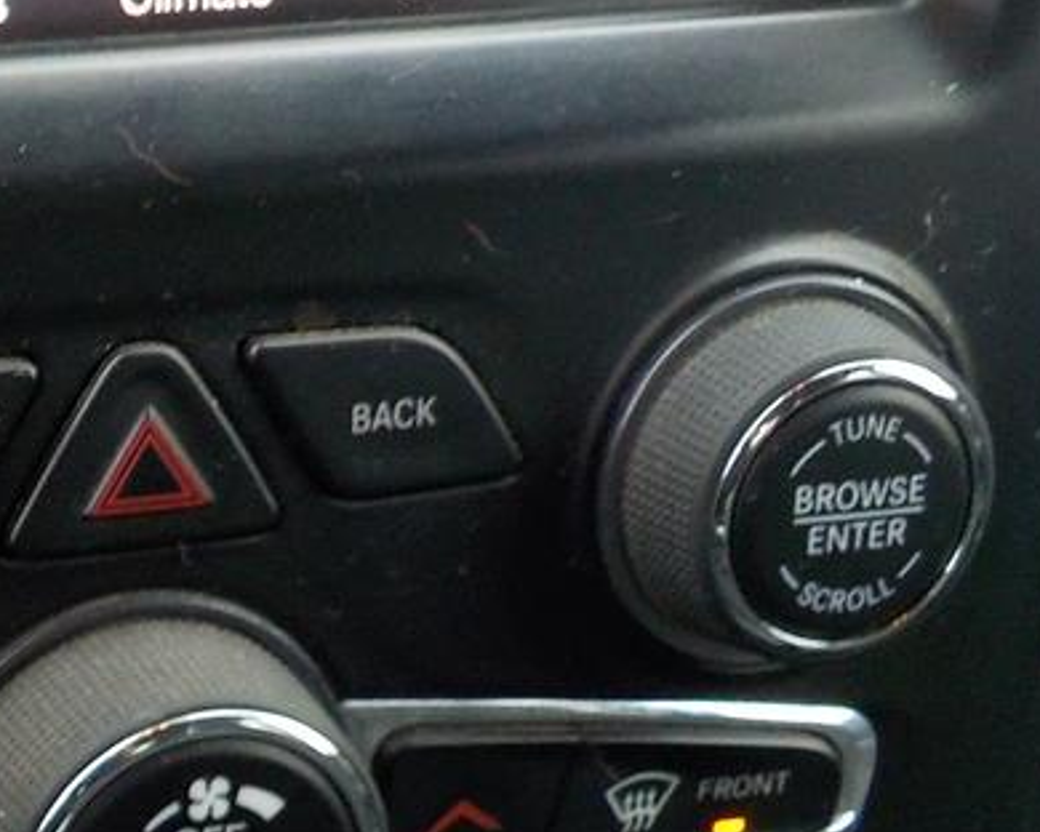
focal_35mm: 96
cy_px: 464
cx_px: -245
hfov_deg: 18.8
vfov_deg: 16.0
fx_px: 2955
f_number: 3.3
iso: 220
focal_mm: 4.1
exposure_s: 1/30
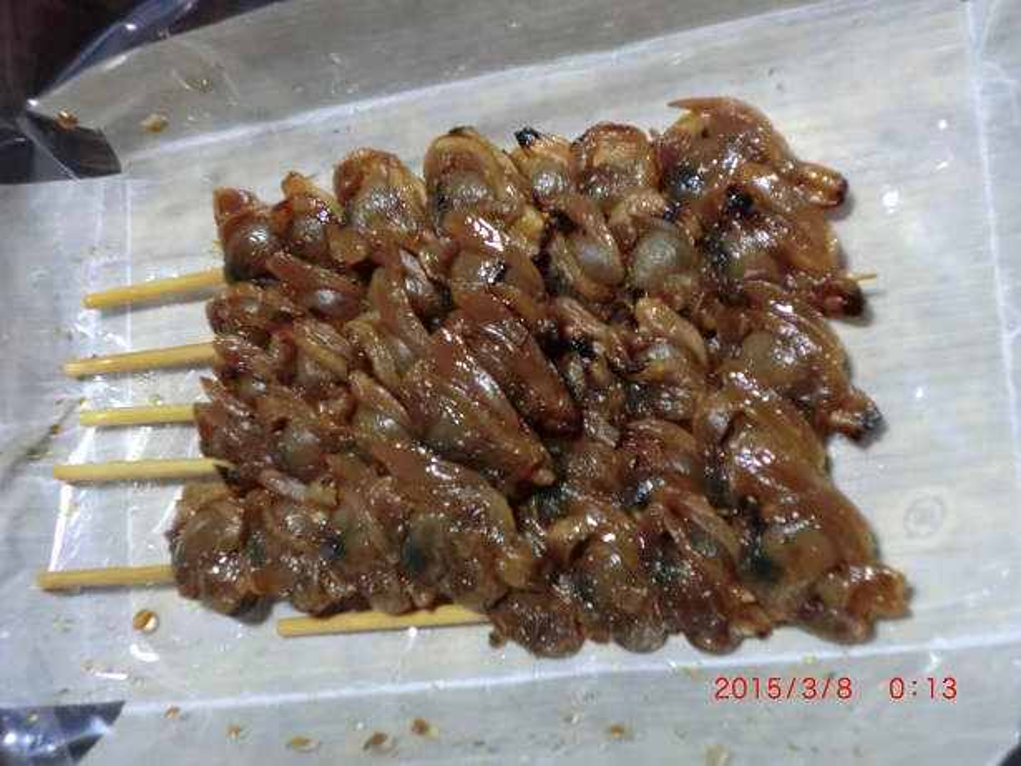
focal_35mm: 65
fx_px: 1917
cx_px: 510
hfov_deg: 29.8
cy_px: 383
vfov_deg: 22.6
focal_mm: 11.7
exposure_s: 1/13
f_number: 5.3
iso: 800
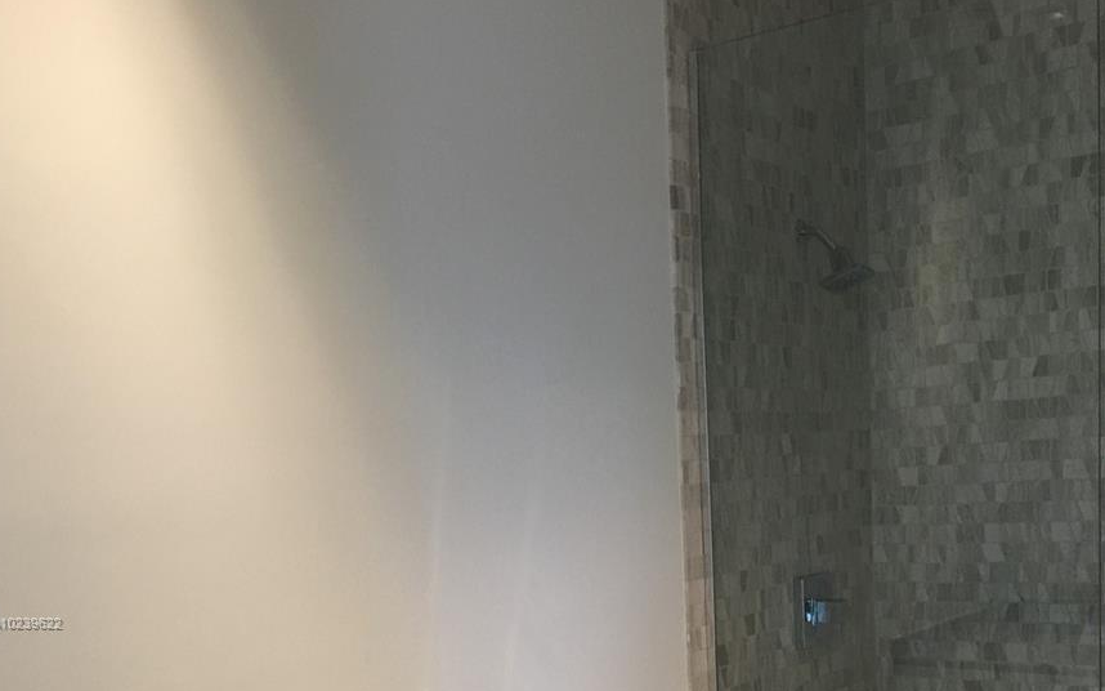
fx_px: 1295
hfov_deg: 46.2
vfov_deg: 28.7
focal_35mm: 43
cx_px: 527
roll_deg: +2.6
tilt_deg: -5.6
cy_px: 624
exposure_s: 1/15
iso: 50
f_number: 2.2
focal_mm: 4.15
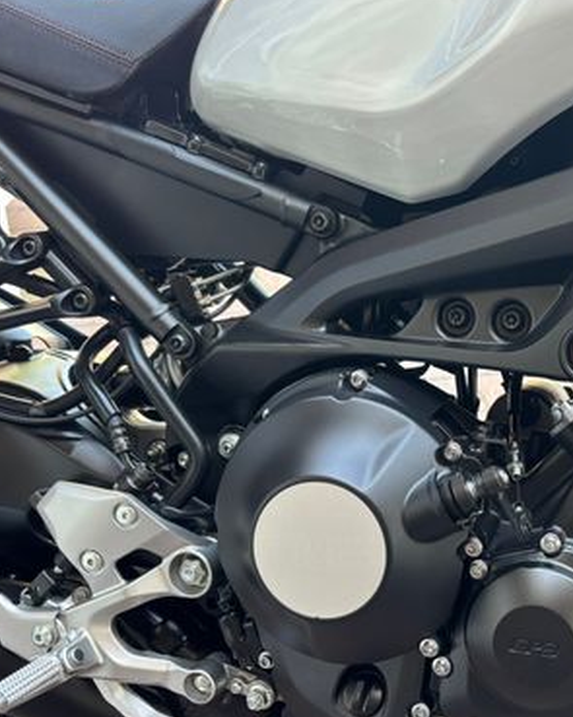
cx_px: 435
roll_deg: +1.4
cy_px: 393
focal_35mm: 44
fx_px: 933
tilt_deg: -23.5
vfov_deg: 42.0
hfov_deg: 33.4
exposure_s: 1/89
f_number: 1.6
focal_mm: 5.96
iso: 125
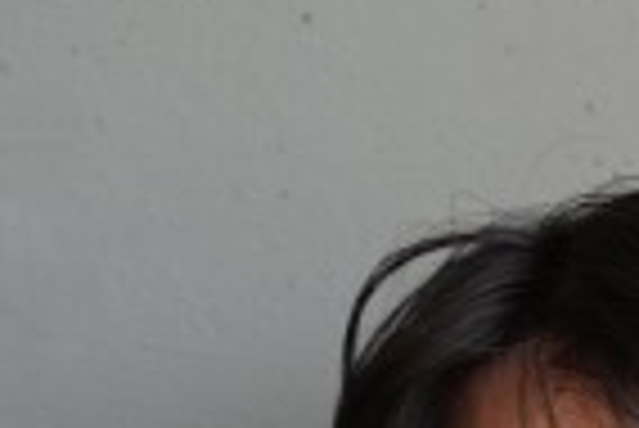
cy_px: 1189
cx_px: 702
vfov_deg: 3.3
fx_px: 7303
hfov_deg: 5.0
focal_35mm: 411
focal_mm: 72
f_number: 4
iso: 160
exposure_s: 1/250
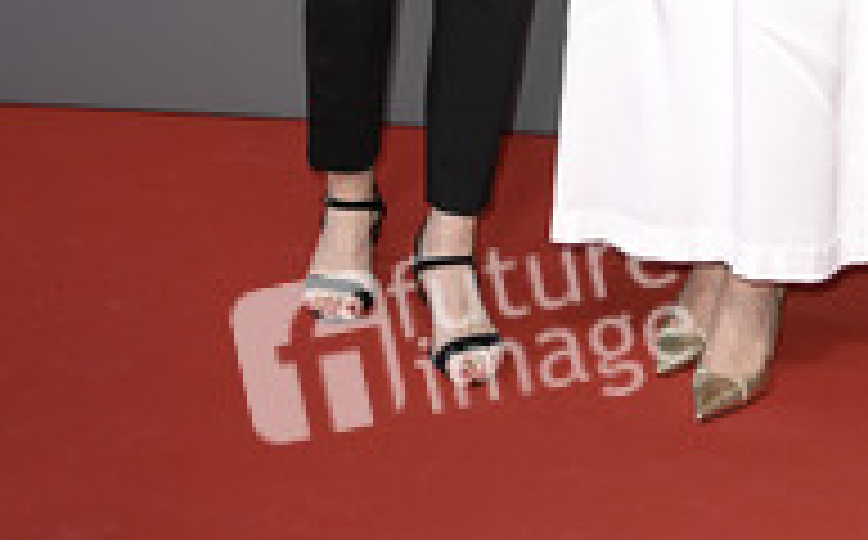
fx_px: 3094
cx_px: 594
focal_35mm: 131
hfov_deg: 15.9
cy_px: -338
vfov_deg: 9.6
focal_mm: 62
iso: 640
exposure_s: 1/250
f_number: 5.6
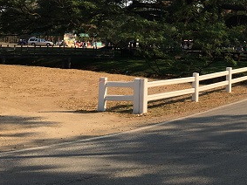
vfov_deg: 22.8
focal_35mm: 62
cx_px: 225
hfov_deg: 29.8
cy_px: 3
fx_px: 442
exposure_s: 1/1350
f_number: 2.2
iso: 25
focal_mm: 4.15
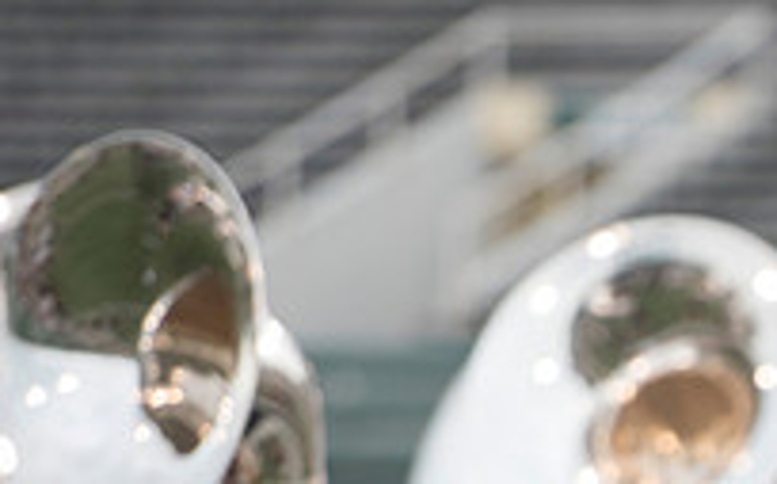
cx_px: 983
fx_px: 12290
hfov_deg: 3.6
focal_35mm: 581
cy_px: 703
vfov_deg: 2.3
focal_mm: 200
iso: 1000
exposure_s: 1/1250
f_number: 2.8
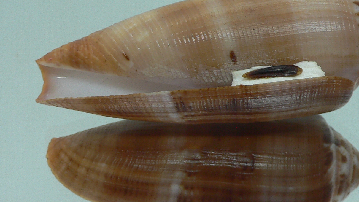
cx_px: 206
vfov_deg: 20.4
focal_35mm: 59
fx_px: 562
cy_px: 87
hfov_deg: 35.4
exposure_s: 1/60
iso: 100
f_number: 2.8
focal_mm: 4.6
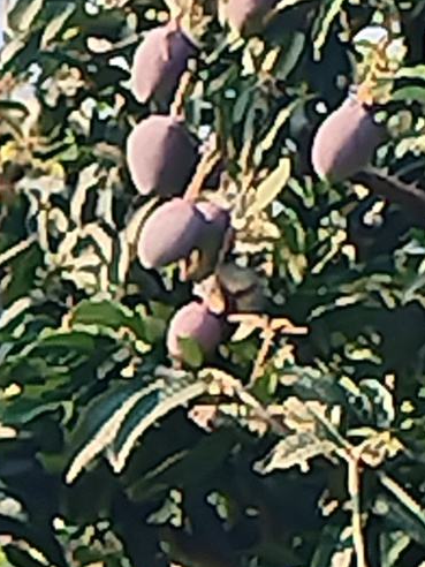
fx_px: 6564
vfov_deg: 4.9
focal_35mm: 401
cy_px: 107
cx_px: 340
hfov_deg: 3.7
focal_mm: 4.25
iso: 107
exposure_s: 1/100
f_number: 1.8
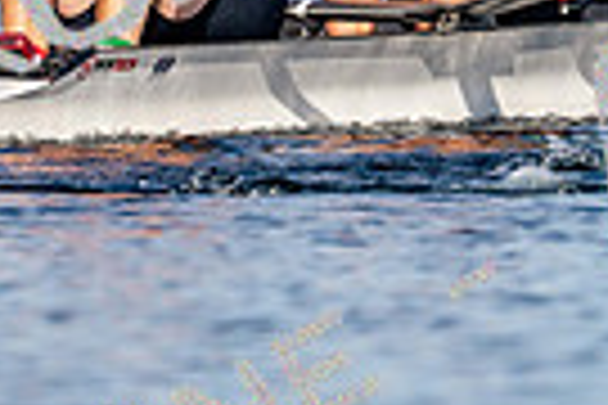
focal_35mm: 1717
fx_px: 28996
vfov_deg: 0.8
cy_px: -173
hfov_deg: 1.2
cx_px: 207
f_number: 4.5
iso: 250
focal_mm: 400
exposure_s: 1/2500
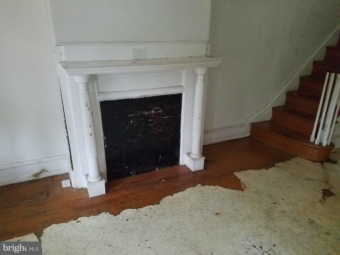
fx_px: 255
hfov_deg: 67.3
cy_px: 128
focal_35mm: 26
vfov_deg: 53.1
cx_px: 170
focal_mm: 4.2
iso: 1000
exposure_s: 1/30
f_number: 1.7
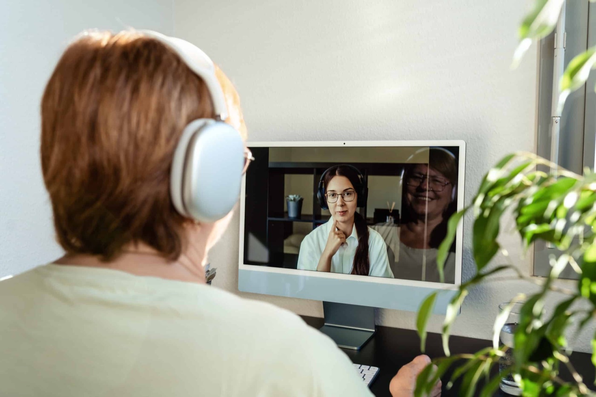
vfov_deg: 37.8
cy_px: 198
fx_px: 579
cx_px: 298
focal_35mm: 35
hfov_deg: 54.4
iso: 250
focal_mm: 35
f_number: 4.5
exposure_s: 1/400
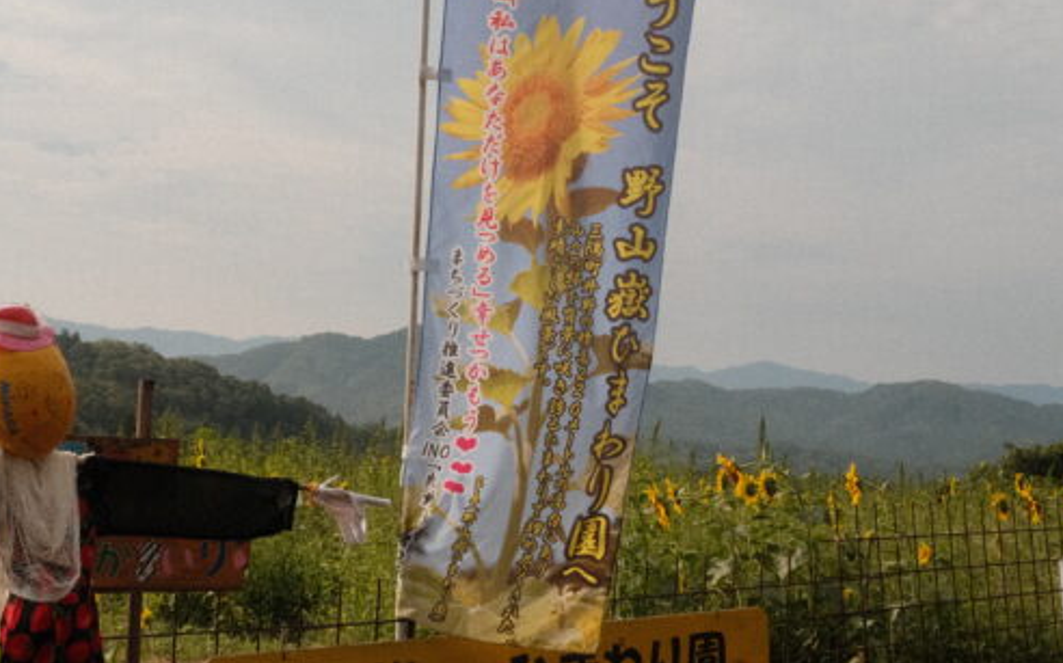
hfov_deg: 35.0
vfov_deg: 22.3
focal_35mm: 58
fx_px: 1680
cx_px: 428
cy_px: 357
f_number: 10
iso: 1600
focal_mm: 23
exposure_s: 1/2500
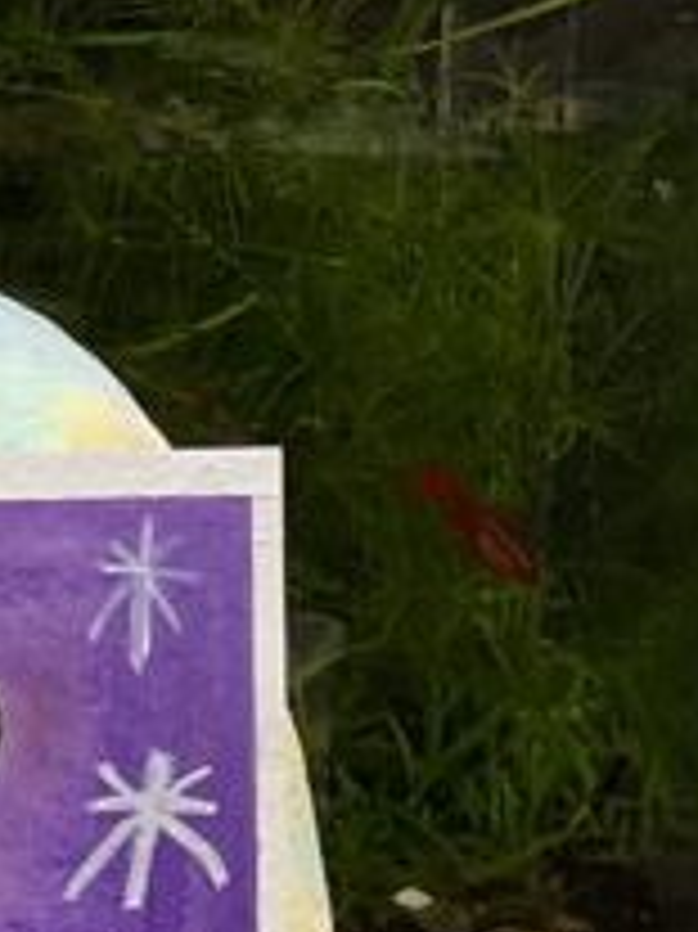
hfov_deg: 10.1
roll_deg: -1.4
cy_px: 189
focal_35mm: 140
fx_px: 3768
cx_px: -482
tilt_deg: -8.1
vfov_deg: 14.0
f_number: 1.8
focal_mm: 3
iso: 64
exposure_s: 1/122
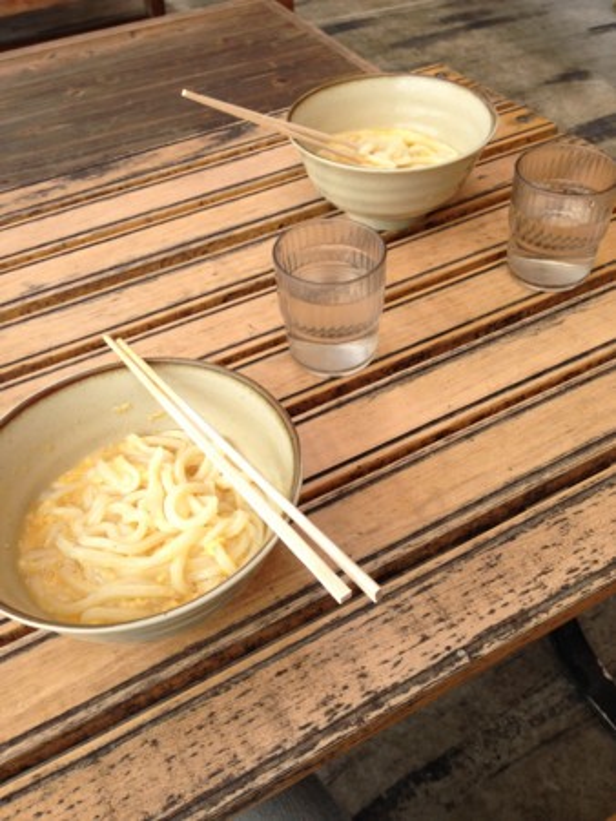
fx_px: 782
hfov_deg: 43.0
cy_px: 410
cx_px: 308
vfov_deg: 55.3
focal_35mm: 33
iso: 50
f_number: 2.4
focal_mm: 4.12
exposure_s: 1/270
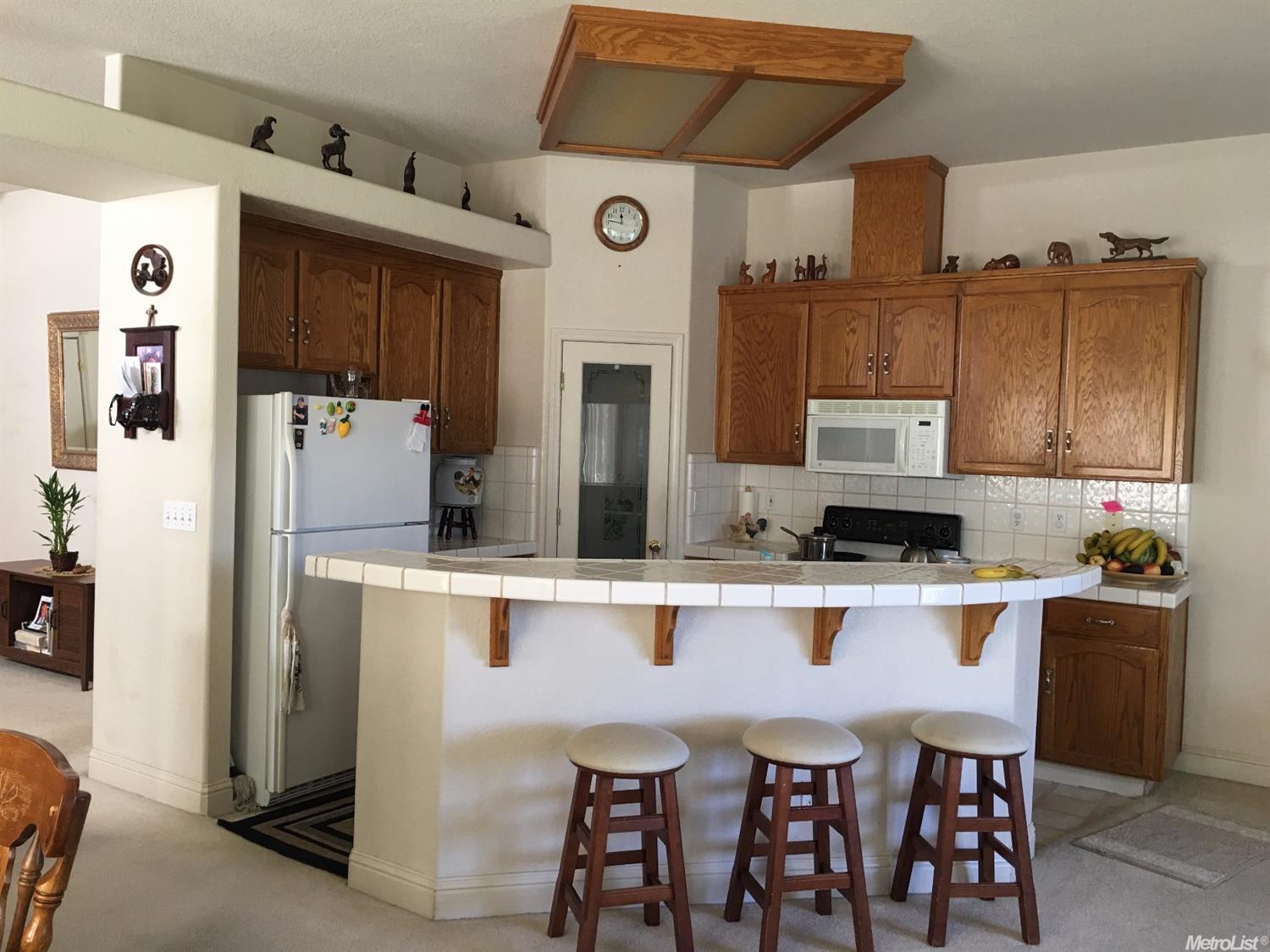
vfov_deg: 48.2
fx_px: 1064
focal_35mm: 29
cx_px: 635
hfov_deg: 61.7
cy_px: 476
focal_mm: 4.15
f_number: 2.2
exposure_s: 1/15
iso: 32
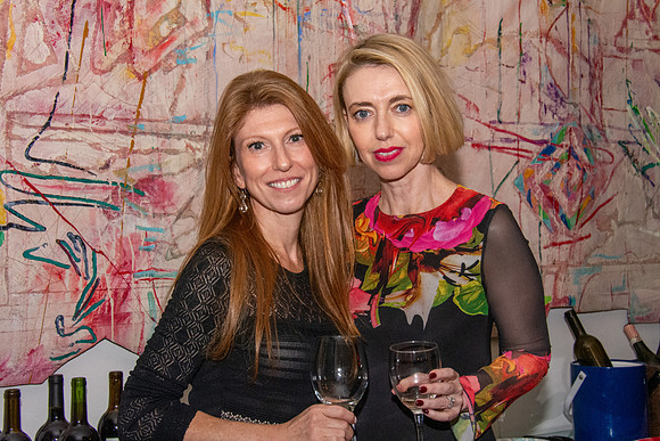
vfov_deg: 18.9
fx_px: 1320
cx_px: 330
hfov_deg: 28.1
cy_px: 220
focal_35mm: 72
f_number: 13
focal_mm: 48
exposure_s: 1/125
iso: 5000
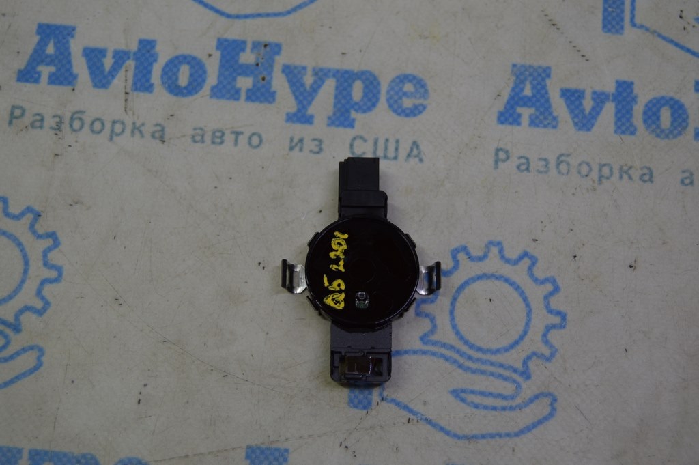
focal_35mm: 60
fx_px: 1164
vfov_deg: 22.6
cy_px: 232
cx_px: 350
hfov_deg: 33.4
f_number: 5
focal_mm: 40
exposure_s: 1/80
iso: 400
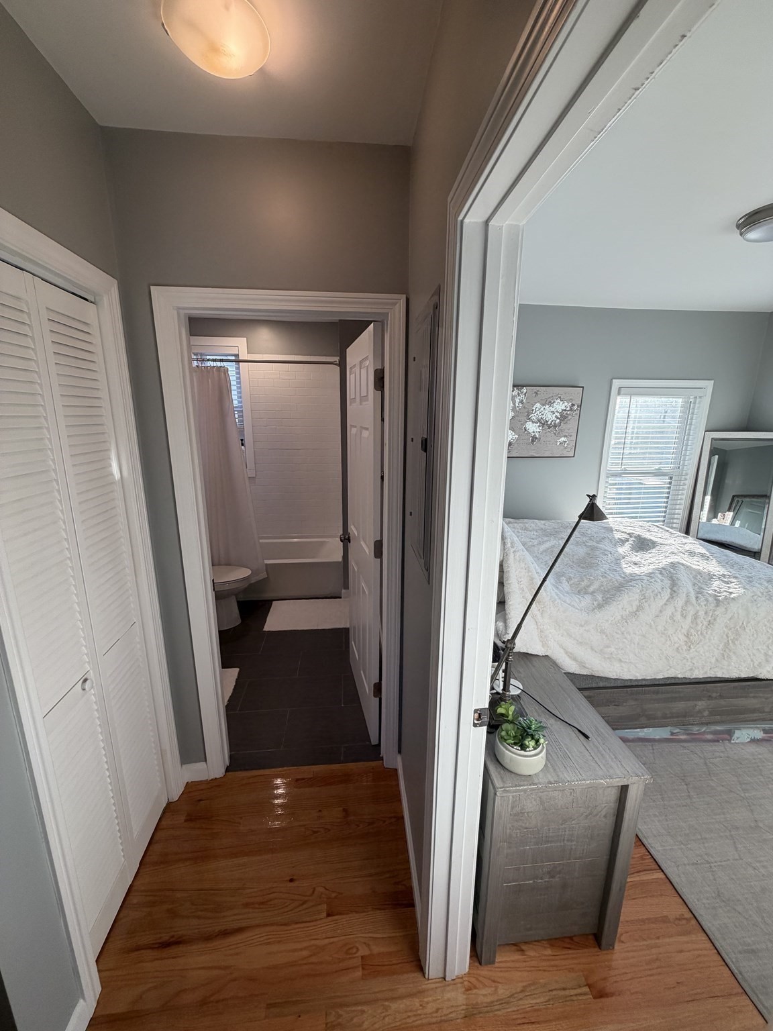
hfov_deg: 85.7
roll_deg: -0.2
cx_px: 386
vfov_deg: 102.1
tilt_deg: -12.9
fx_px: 417
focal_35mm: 14
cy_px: 516
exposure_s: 1/120
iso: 80
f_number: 2.2
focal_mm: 2.22
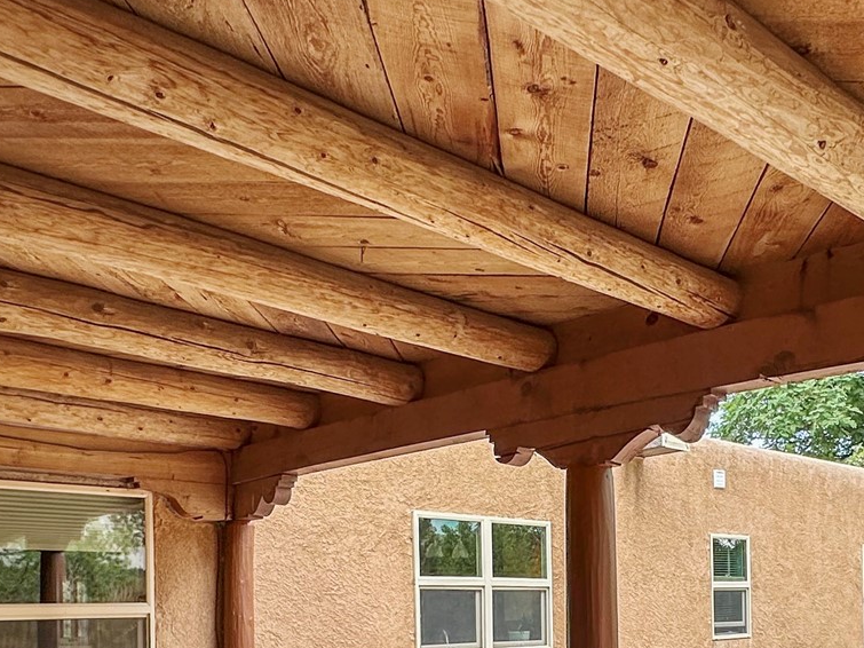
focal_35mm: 38
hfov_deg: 48.7
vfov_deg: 33.6
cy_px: 683
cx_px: 516
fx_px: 948
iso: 40
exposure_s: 1/200
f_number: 2.2
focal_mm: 2.22
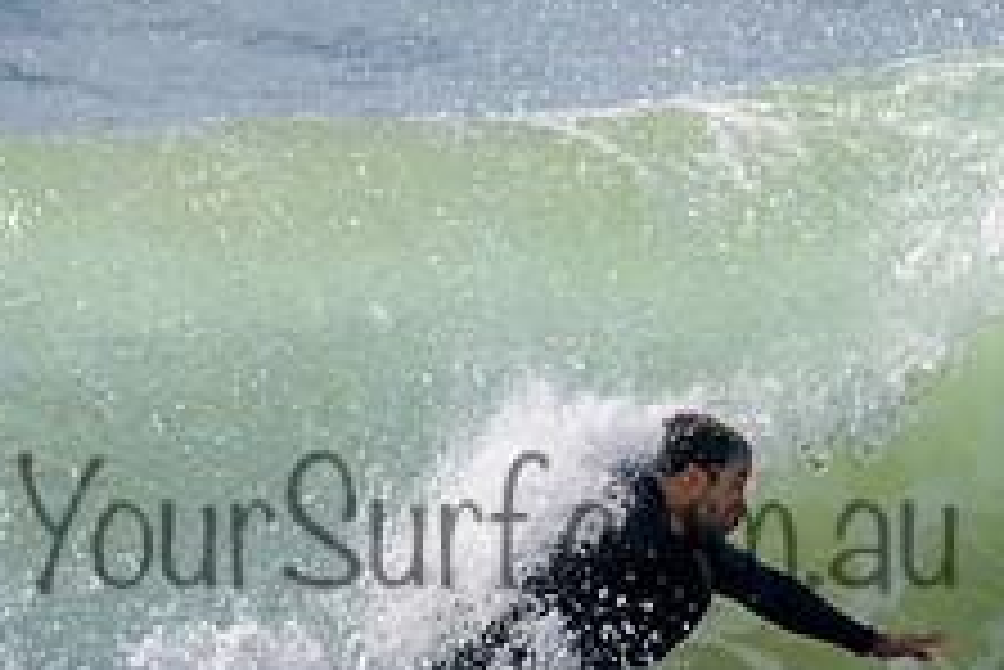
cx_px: 482
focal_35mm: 2081
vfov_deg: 0.7
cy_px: 483
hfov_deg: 1.0
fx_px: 58072
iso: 450
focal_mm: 800
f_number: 11
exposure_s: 1/2000
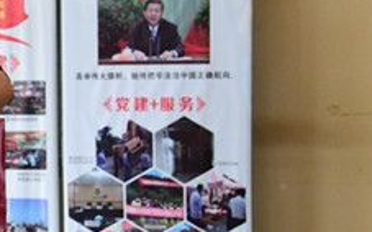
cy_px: 105
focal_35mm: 124
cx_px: -110
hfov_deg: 16.0
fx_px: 1257
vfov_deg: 10.6
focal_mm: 46
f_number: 4
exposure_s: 1/50
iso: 1000
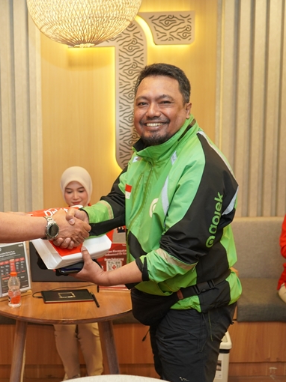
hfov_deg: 32.6
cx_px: 29
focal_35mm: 42
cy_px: 191
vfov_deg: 44.8
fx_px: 463
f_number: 4
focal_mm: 29
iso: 1250
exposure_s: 1/160
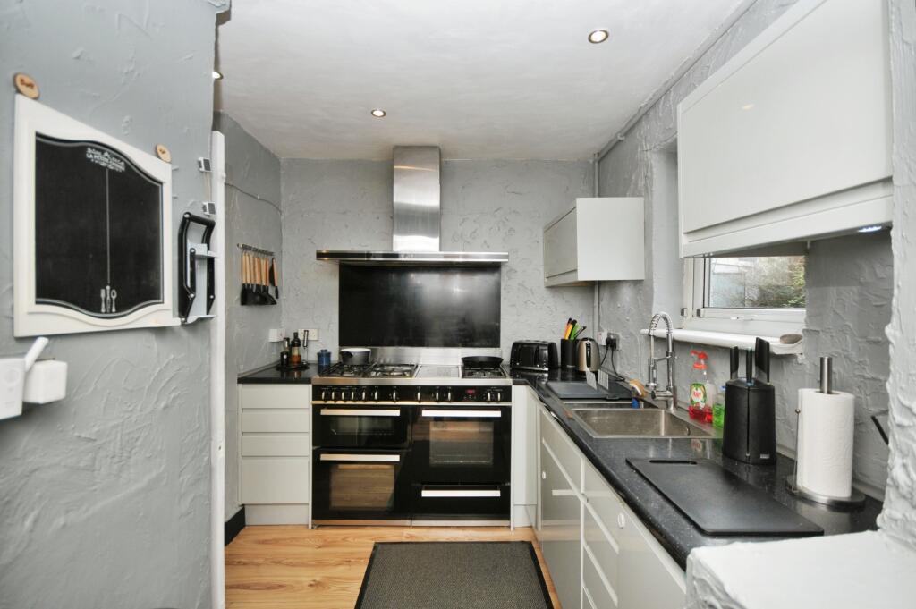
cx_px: 458
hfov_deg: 100.4
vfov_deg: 77.2
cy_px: 304
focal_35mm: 15
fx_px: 381
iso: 200
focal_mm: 10
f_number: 5
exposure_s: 1/60
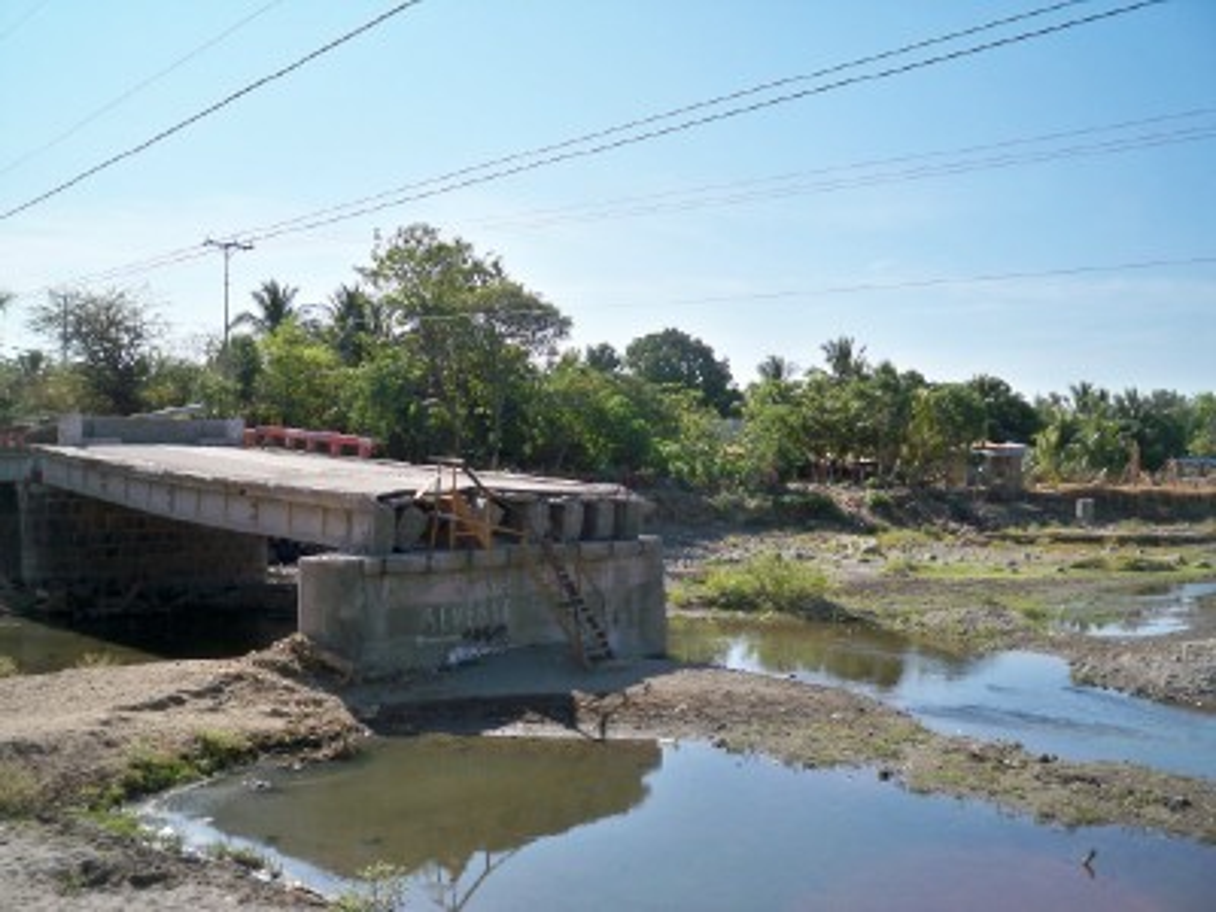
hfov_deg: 52.6
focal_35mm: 35
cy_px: 456
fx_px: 1229
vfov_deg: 40.7
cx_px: 608
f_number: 4.7
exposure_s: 1/500
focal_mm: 6.3
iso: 125
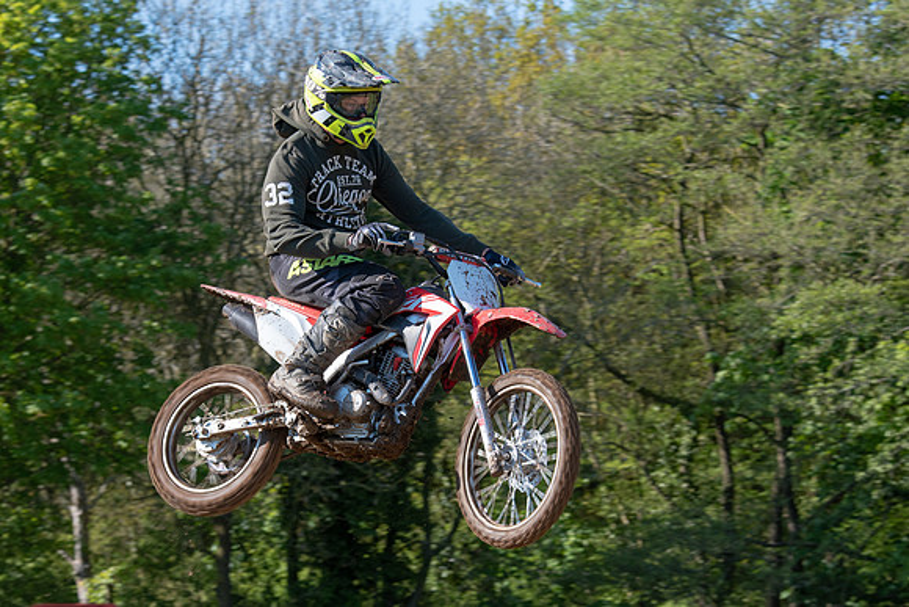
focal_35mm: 114
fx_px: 2887
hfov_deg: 17.9
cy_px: 403
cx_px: 396
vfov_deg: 12.0
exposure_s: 1/400
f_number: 6.3
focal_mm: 86
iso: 200
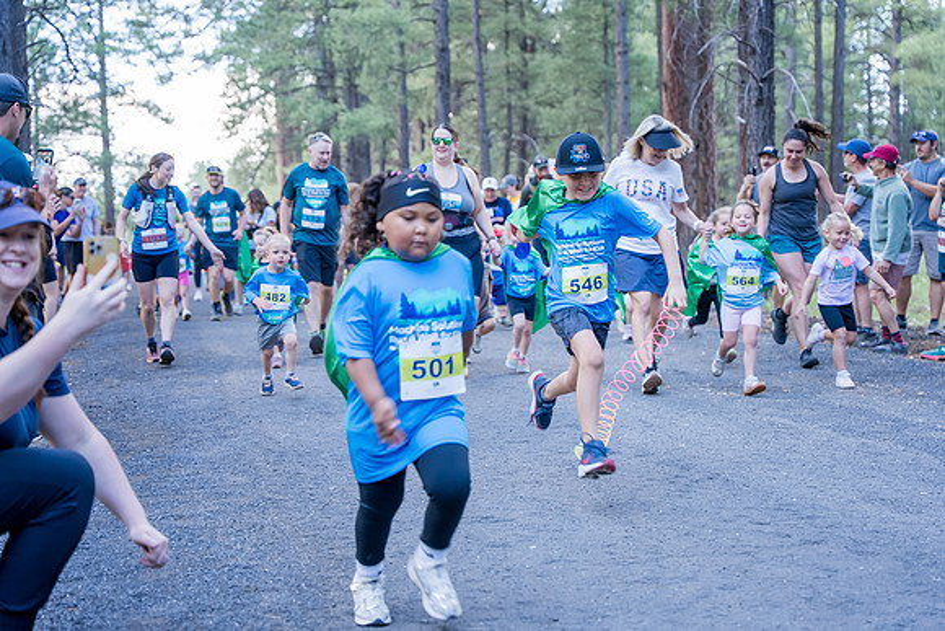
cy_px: 316
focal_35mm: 62
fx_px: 1641
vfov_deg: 21.8
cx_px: 472
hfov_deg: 32.1
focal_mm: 62.5
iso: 400
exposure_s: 1/250
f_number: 3.2
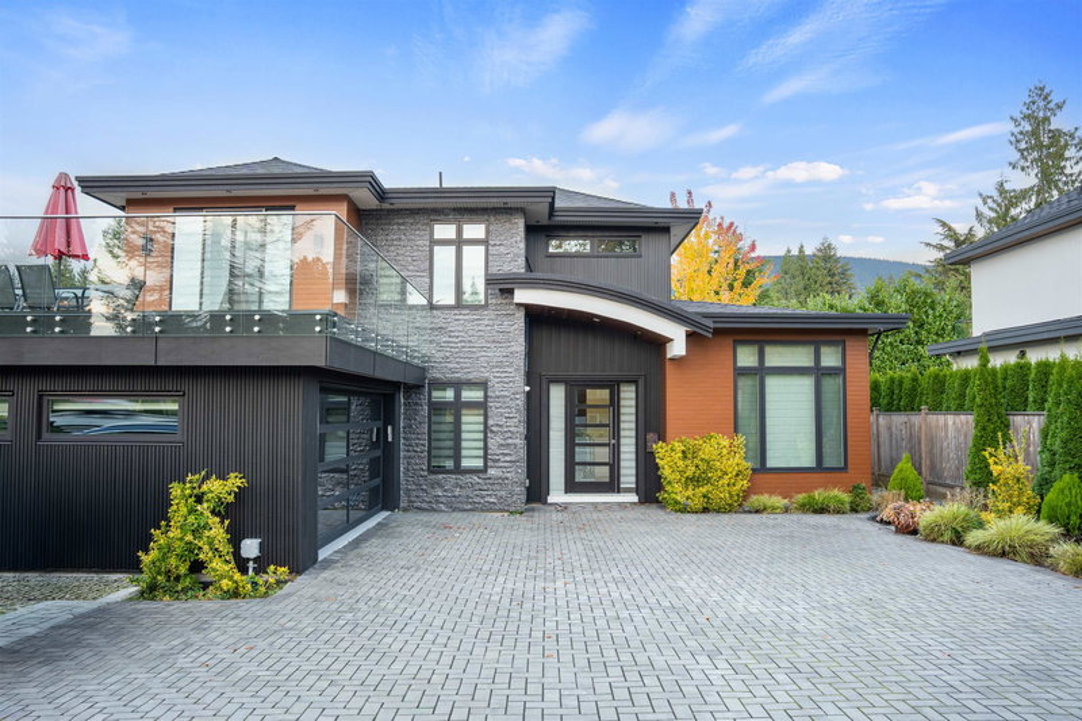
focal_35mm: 24
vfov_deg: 53.1
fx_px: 721
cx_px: 541
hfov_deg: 73.8
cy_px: 360
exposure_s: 1/8
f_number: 7.1
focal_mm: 24
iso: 400
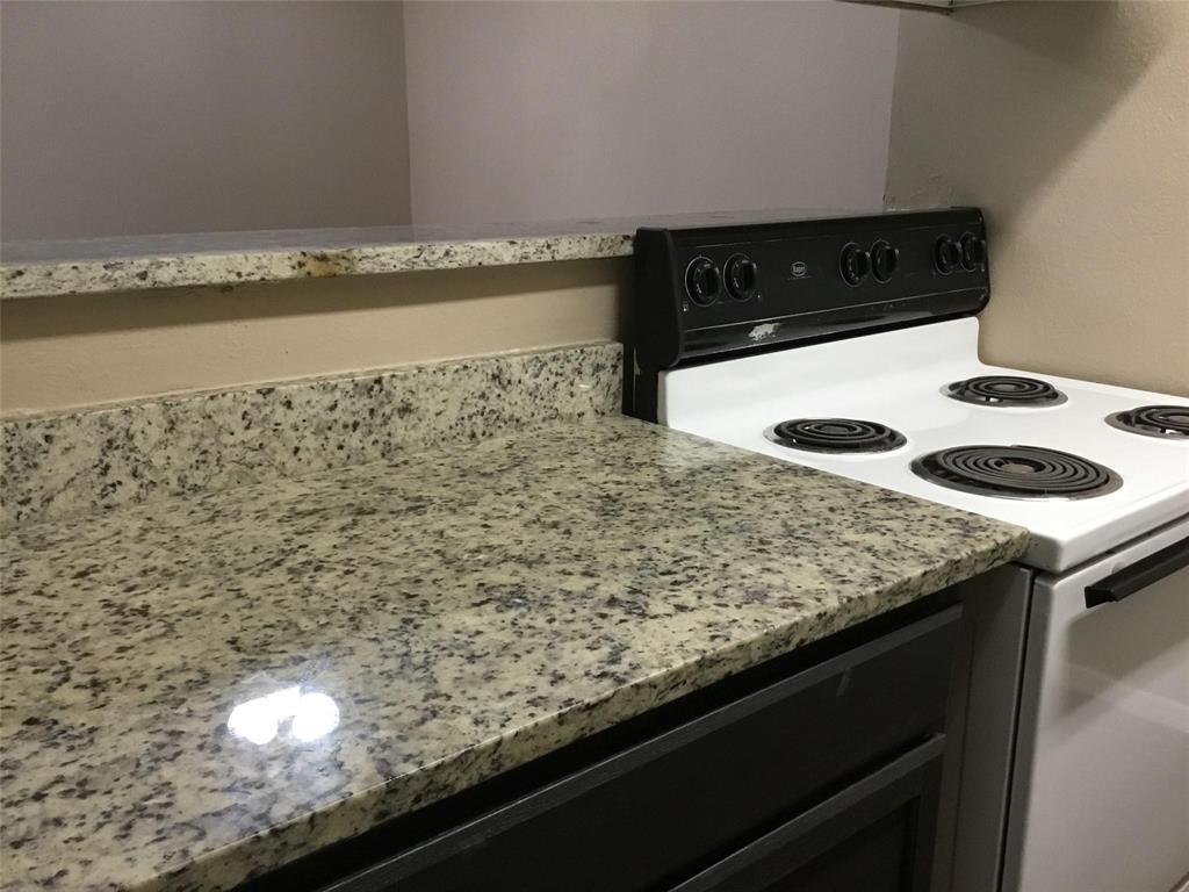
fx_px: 1065
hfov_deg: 58.4
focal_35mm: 31
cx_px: 594
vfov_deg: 45.4
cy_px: 446
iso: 125
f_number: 2.4
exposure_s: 1/30
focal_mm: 3.3
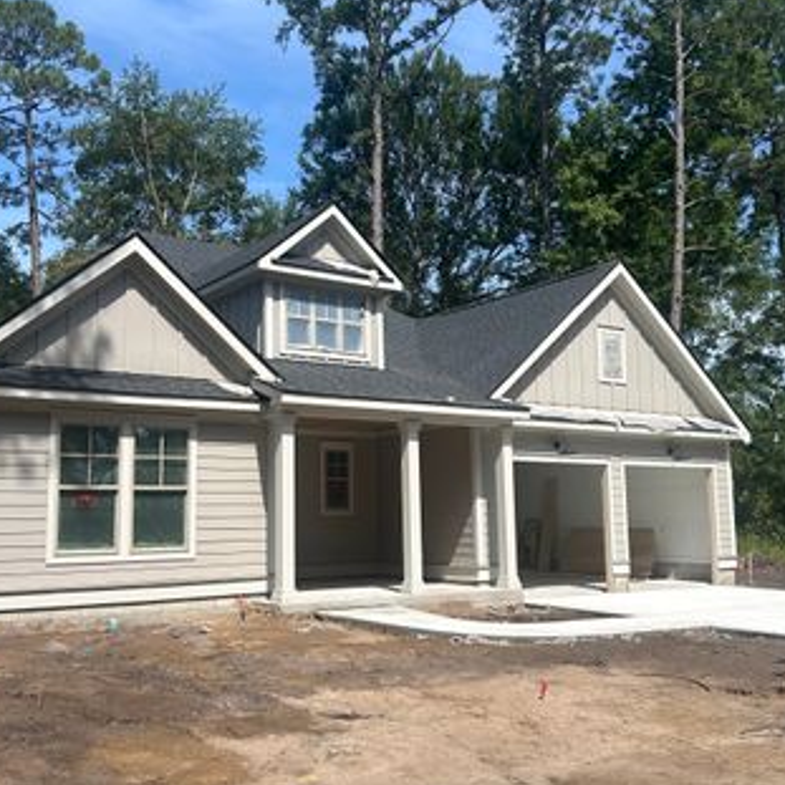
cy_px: 400
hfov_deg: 44.9
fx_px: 949
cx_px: 353
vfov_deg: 44.9
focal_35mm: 37
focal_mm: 5.7
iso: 50
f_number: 1.5
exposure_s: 1/3571
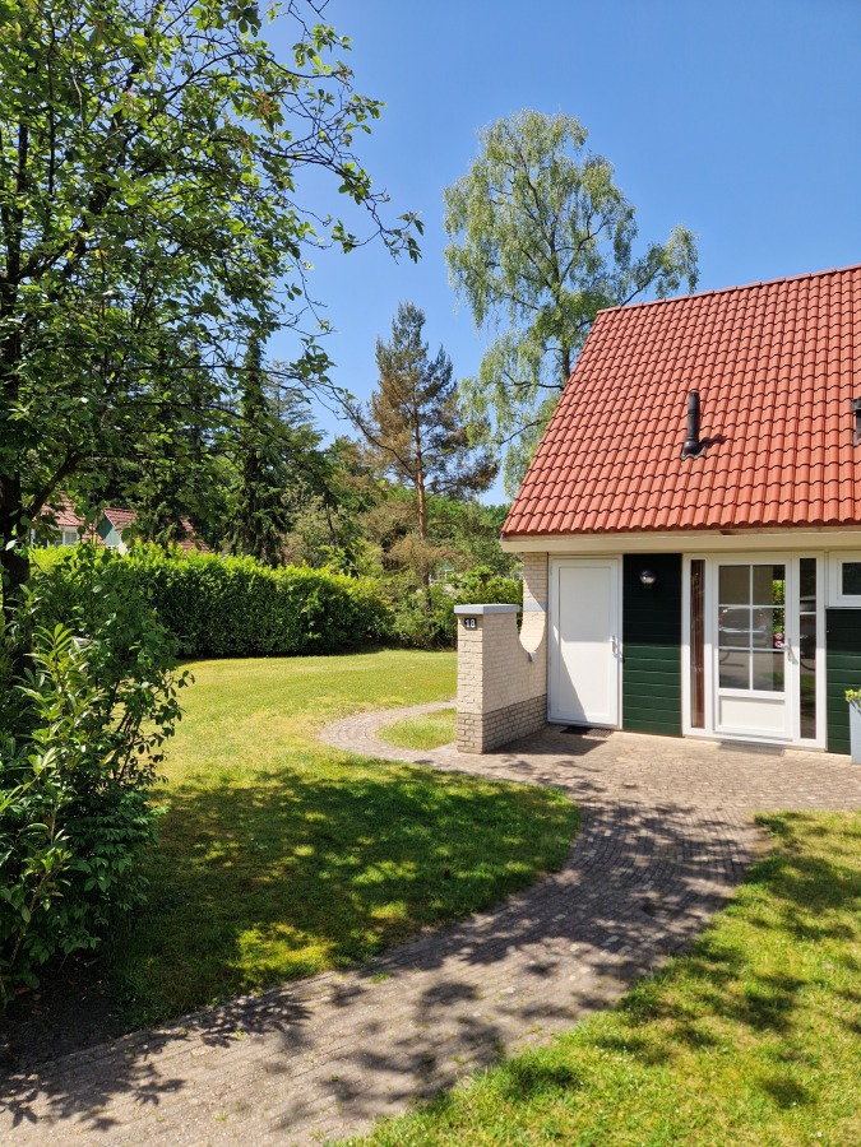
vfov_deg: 73.9
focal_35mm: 23
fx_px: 763
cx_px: 430
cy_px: 574
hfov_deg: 58.9
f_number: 1.8
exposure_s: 1/962
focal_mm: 5.4
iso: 50
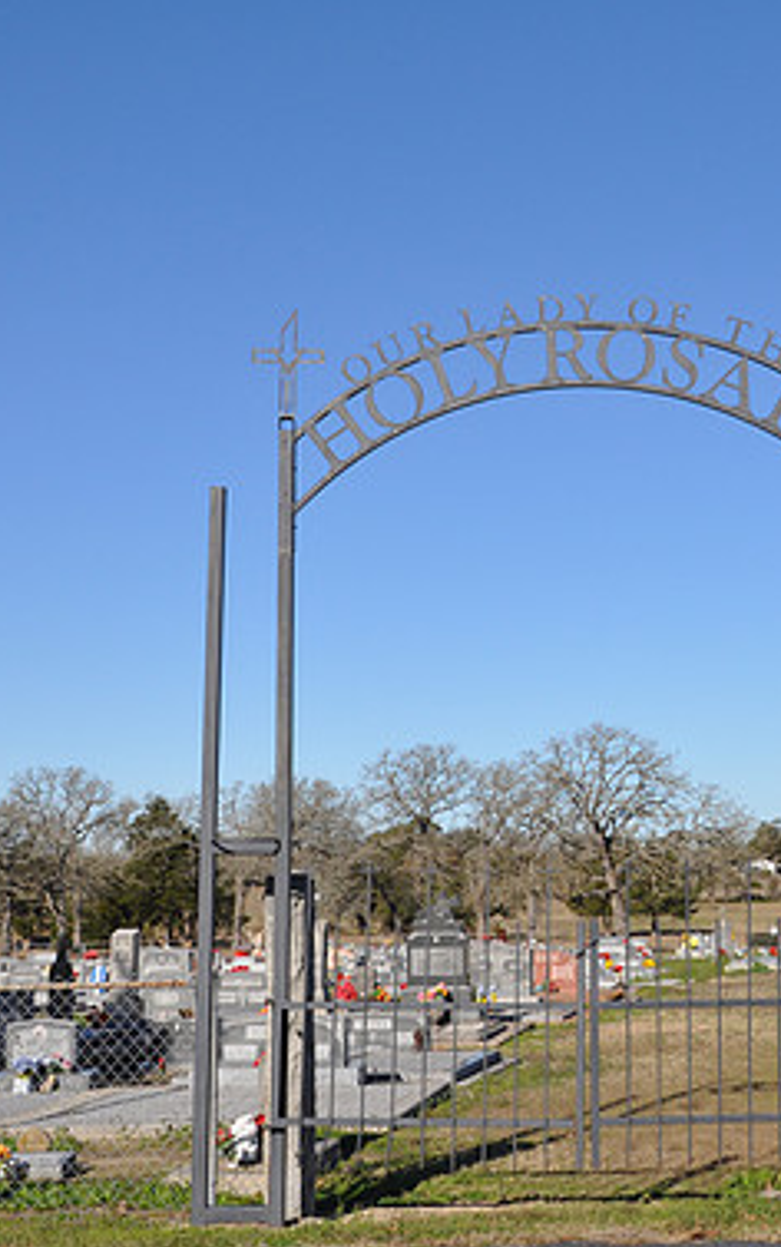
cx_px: 649
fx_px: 2075
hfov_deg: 21.0
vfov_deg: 33.5
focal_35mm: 61
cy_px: 624
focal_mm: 26
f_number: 10
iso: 200
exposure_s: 1/400
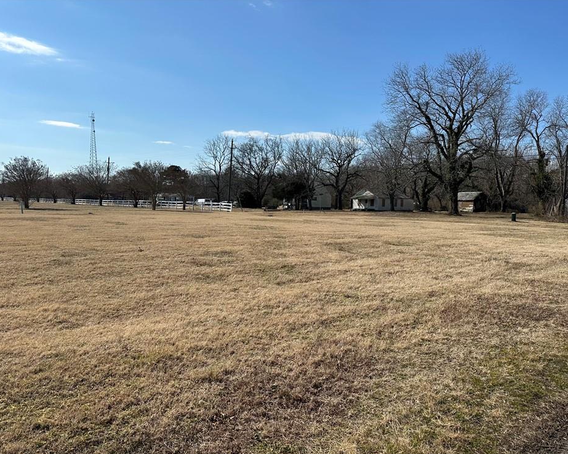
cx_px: 302
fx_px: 437
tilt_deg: -4.5
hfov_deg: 66.0
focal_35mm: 26
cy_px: 234
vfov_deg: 54.9
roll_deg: -1.4
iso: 80
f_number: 1.78
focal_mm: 6.86
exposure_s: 1/7042
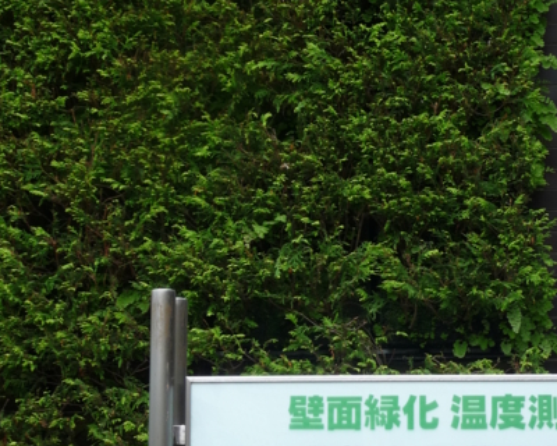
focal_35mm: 84
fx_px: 1385
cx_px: 372
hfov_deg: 22.6
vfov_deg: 18.1
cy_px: 362
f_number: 4
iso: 100
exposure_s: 1/80
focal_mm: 7.1
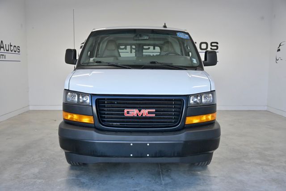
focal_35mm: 35
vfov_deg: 37.9
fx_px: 278
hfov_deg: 54.4
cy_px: 96
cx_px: 143
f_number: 4.5
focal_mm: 35
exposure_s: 1/1600
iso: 2500
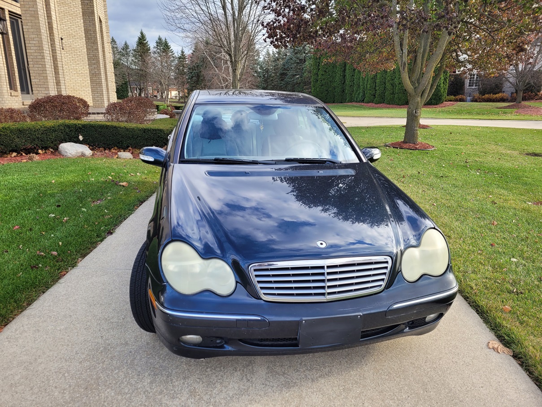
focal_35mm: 26
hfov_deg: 67.3
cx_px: 271
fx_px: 407
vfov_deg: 53.1
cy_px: 204
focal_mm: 5.4
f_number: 1.8
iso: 40
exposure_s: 1/399
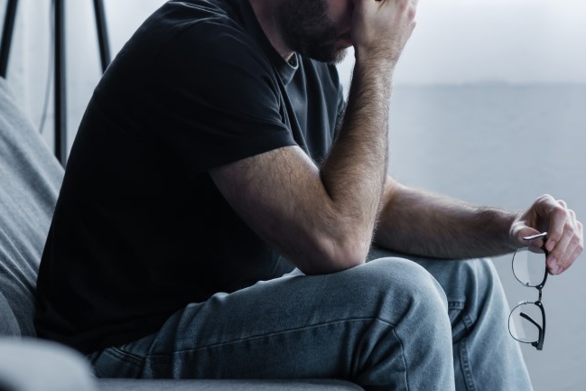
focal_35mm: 146
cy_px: 96
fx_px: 2377
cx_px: 144
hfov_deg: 14.0
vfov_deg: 9.4
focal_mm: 85
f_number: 3.5
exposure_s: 1/160
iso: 400
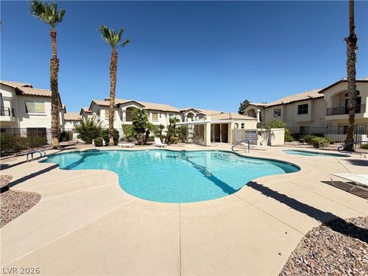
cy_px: 138
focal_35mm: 14
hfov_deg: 102.1
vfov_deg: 85.7
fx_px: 149
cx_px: 184
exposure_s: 1/770
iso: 32
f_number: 2.2
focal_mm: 2.22
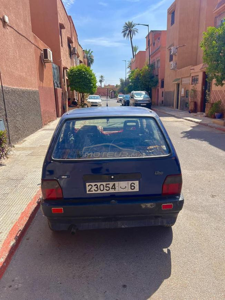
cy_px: 150
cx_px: 112
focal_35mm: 26
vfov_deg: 67.3
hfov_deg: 53.1
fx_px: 225
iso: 50
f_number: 1.5
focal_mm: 5.7
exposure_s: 1/2632
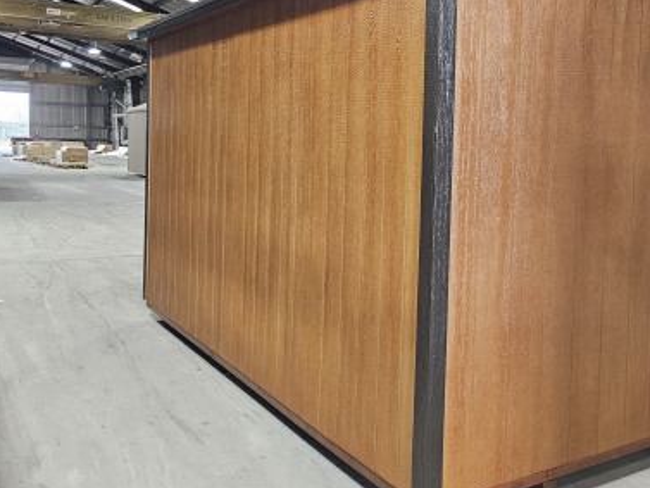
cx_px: 488
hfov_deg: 46.1
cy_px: 162
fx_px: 733
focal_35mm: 39
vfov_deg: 36.5
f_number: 1.7
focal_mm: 6.3
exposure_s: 1/120
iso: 800
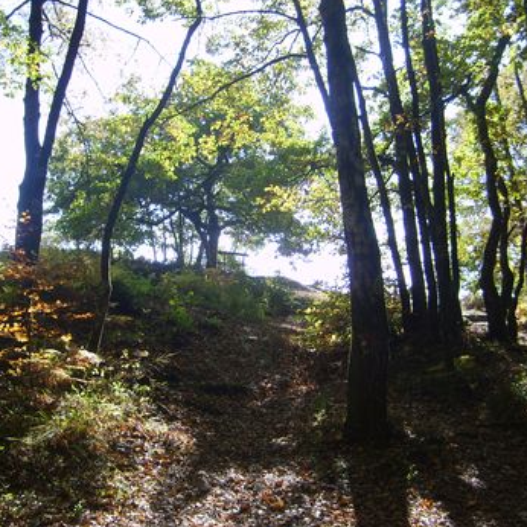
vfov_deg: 40.0
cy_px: 260
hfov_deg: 40.0
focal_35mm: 42
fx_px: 723
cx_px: 235
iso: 50
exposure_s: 1/250
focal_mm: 5.8
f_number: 2.8
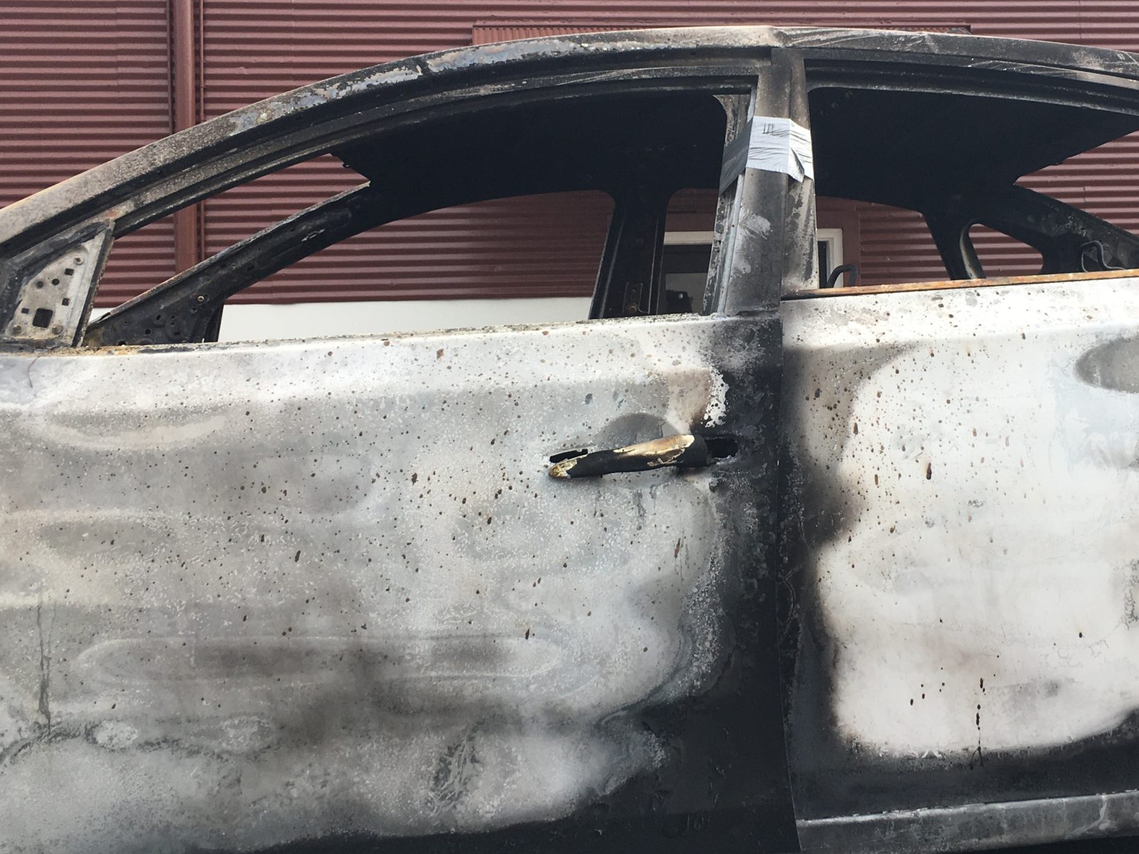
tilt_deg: +3.1
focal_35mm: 45
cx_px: 730
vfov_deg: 32.0
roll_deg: +0.6
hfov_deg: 41.7
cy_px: 324
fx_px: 1480
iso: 25
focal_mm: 4.15
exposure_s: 1/561
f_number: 2.2
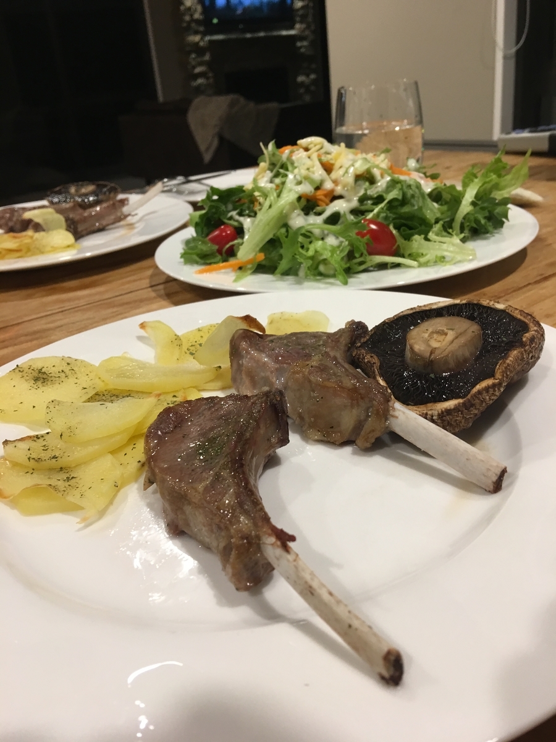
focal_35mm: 29
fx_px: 621
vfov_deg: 61.7
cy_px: 371
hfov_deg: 48.2
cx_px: 278
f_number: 2.2
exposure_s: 1/17
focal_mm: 4.15
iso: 50
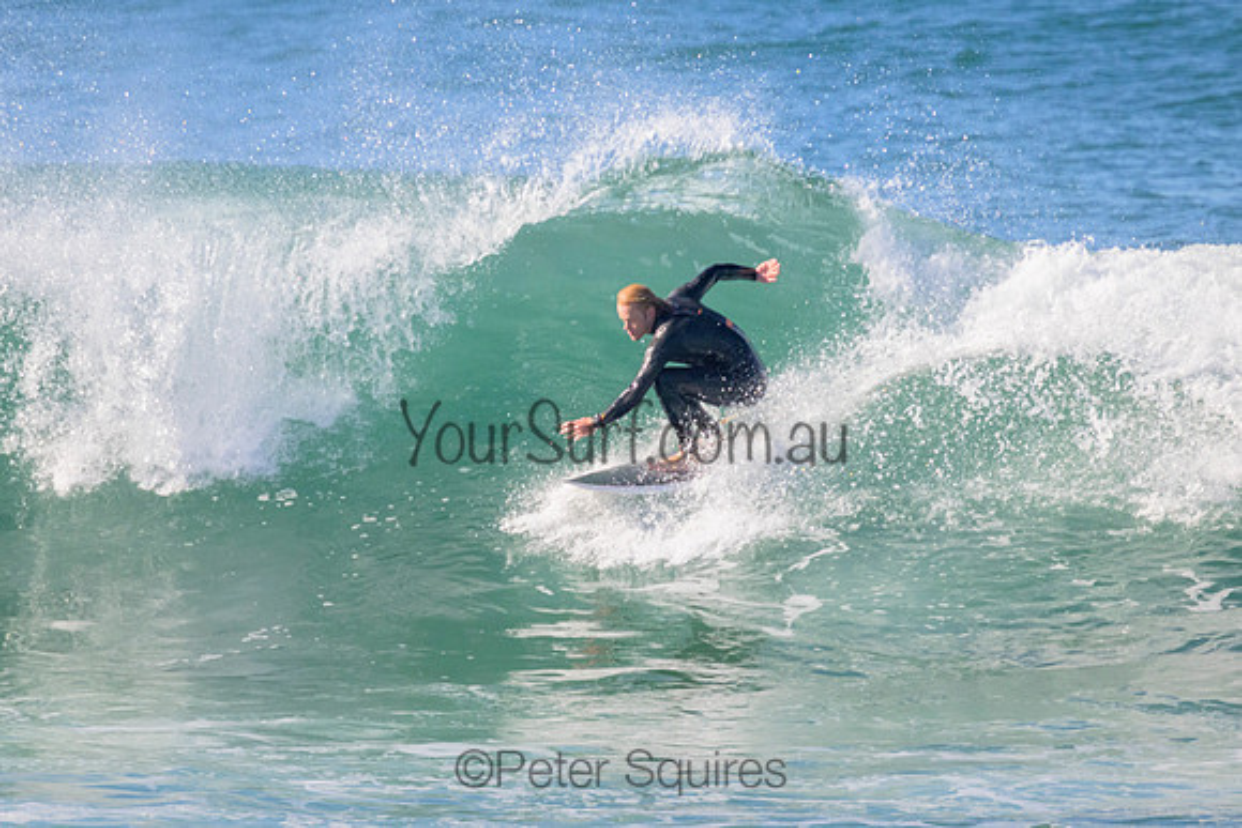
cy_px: 382
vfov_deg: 1.4
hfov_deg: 2.1
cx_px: 525
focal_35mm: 966
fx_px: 33339
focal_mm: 800
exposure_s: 1/2000
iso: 1600
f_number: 11
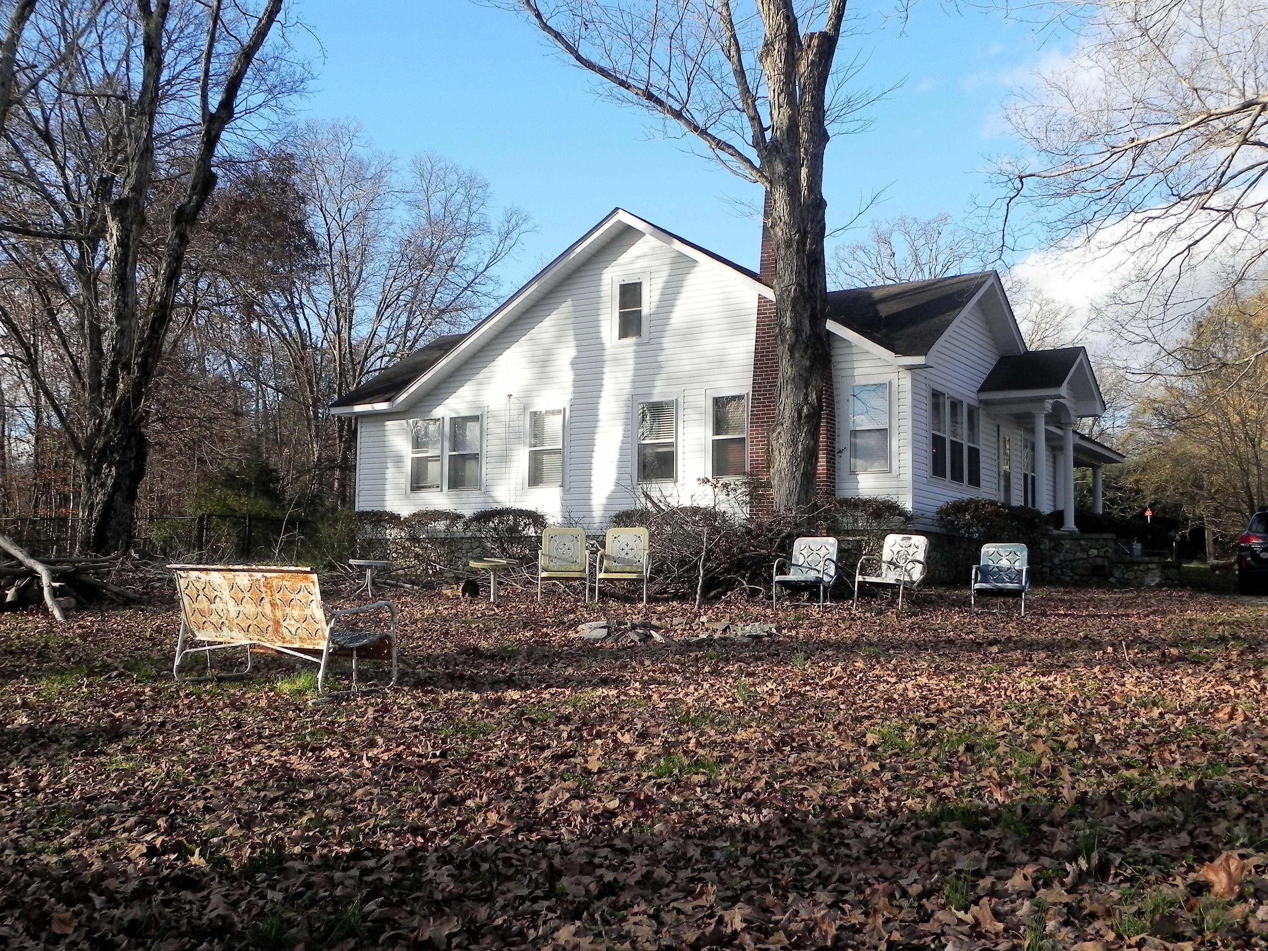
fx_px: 1355
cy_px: 476
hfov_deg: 50.1
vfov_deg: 38.7
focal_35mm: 37
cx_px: 634
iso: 160
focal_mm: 6.6
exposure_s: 1/615
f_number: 4
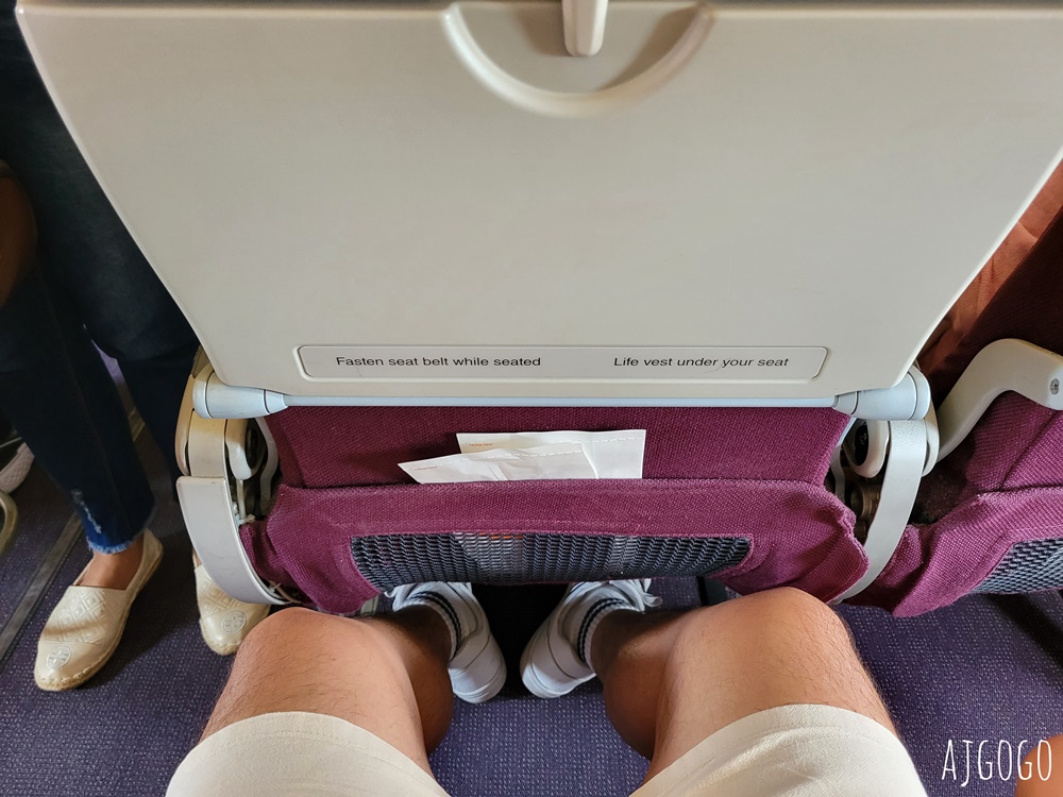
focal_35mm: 26
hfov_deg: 67.3
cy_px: 398
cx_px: 532
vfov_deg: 53.1
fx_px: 798
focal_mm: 5.4
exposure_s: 1/40
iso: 250
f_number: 1.8
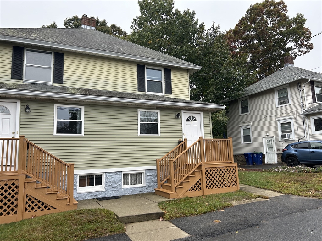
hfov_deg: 67.3
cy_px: 120
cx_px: 161
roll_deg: +1.4
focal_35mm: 26
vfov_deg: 53.1
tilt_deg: +7.6
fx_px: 242
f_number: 1.5
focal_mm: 5.7
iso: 50
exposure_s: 1/362
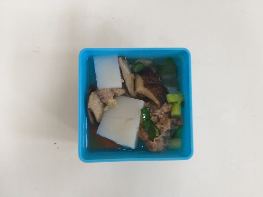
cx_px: 132
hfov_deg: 67.3
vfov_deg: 53.1
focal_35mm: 26
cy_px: 98
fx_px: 198
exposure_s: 1/40
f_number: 1.7
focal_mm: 3.93
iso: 125
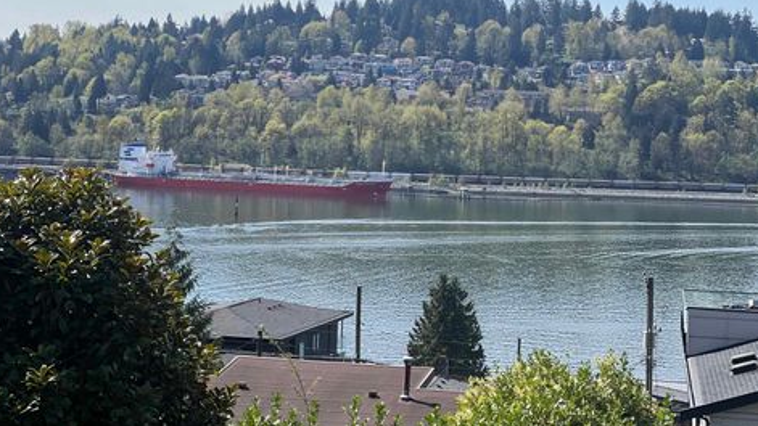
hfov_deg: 23.9
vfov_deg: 13.6
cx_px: 385
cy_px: 131
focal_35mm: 89
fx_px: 1789
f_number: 2.8
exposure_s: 1/630
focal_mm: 9
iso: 32
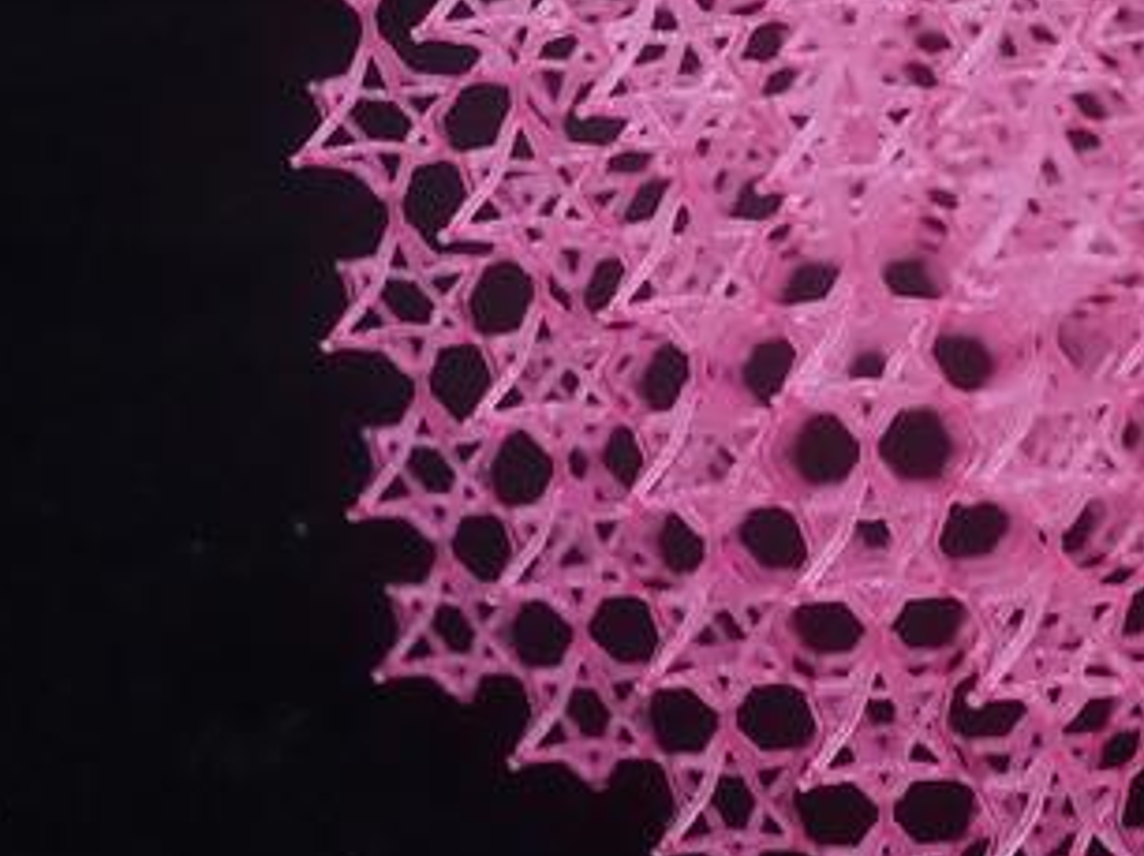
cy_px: 260
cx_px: 1051
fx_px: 3269
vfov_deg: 14.9
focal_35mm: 99
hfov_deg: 19.5
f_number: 11
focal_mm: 30
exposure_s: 1/100
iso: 10000
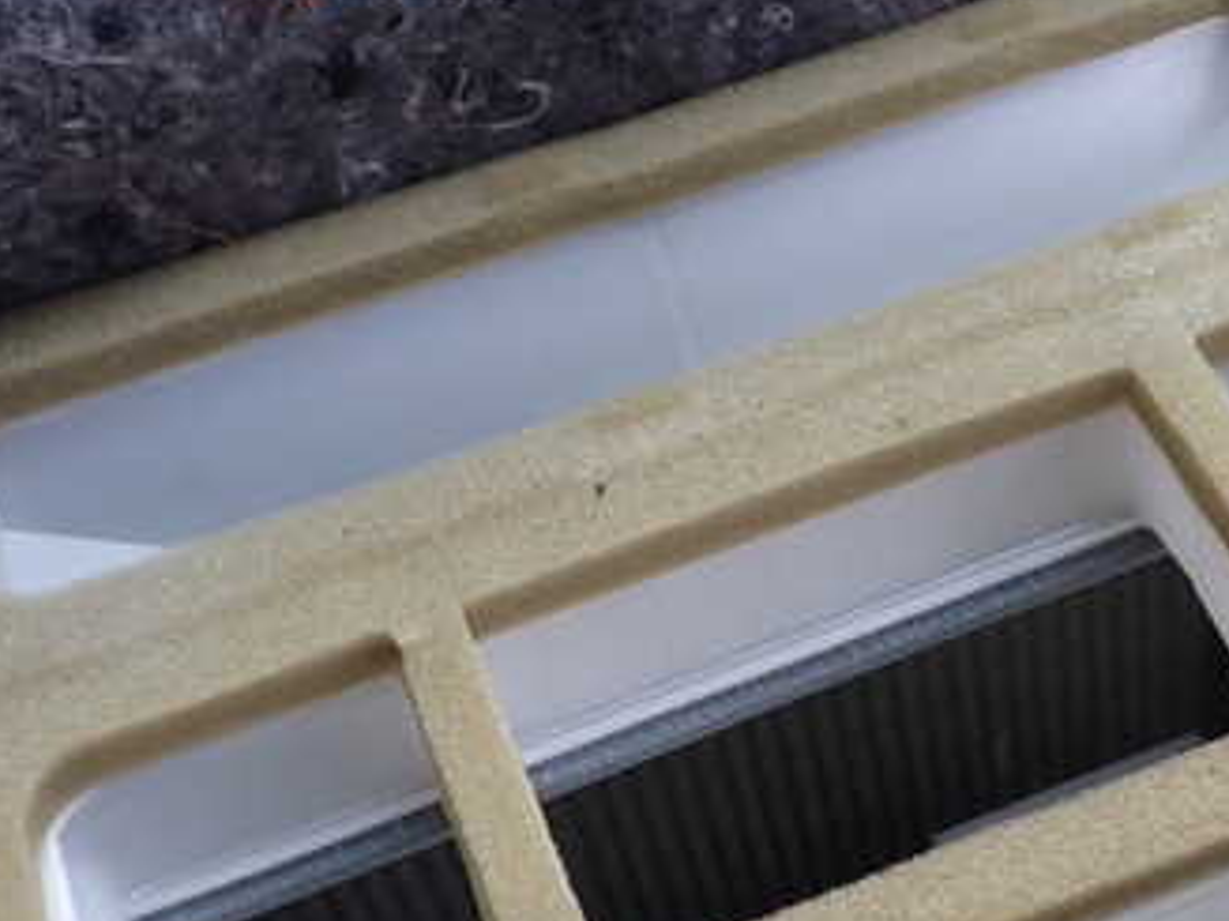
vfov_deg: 26.4
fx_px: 1952
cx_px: 748
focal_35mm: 55
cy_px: 583
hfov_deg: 34.8
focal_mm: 5.4
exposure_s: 1/60
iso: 200
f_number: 2.3
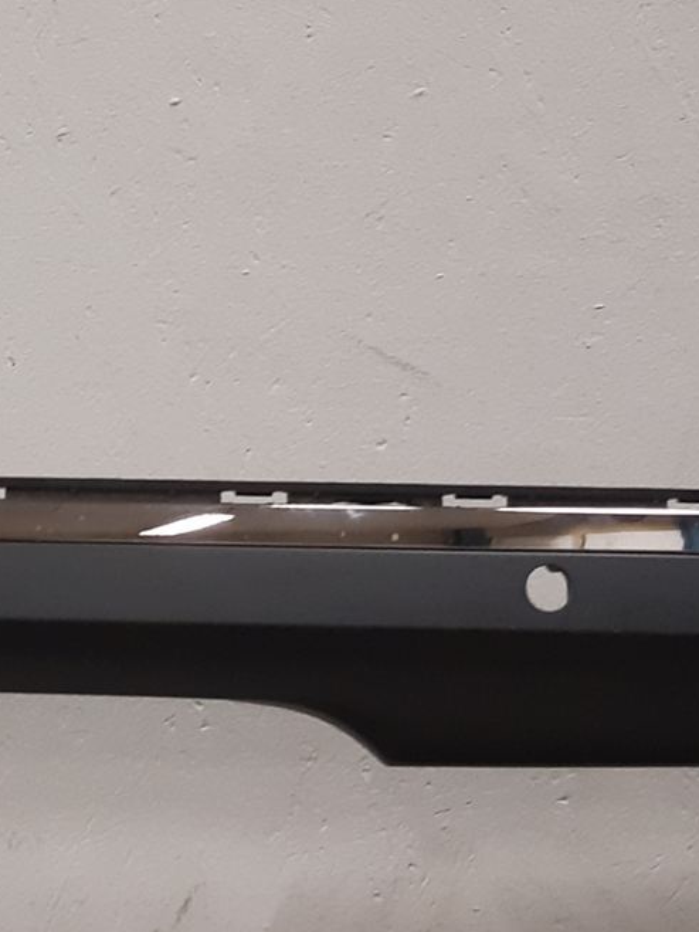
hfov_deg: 17.4
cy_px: 467
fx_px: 2180
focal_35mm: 81
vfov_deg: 24.1
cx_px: -123
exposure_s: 1/60
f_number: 1.7
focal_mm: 3.93
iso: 200
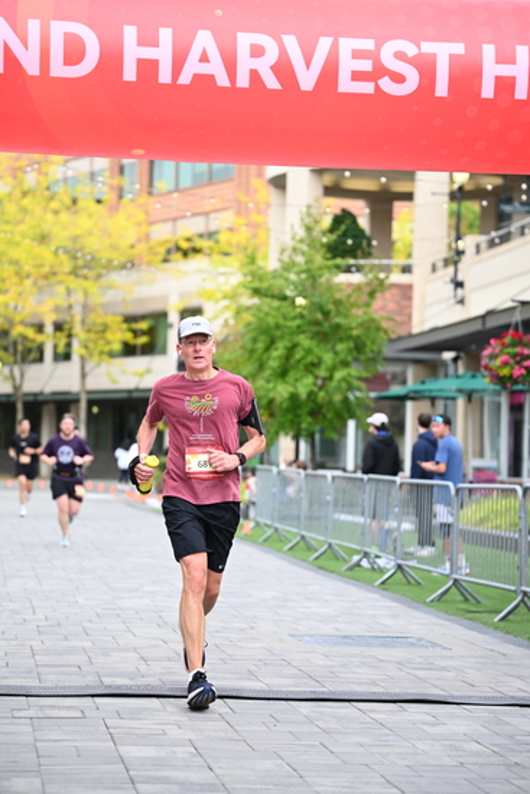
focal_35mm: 92
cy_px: 397
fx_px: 2030
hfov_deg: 14.9
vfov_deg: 22.1
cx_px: 265
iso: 640
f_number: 2.8
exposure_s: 1/1250
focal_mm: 92
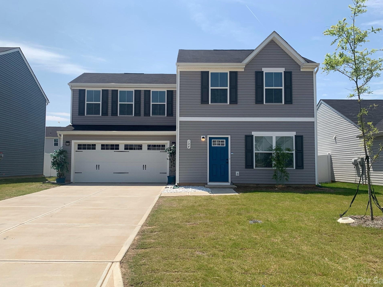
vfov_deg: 49.7
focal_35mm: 28
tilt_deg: +4.2
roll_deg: -2.1
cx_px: 186
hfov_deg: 63.5
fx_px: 310
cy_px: 146
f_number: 1.8
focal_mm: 4.25
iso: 25
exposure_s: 1/3289
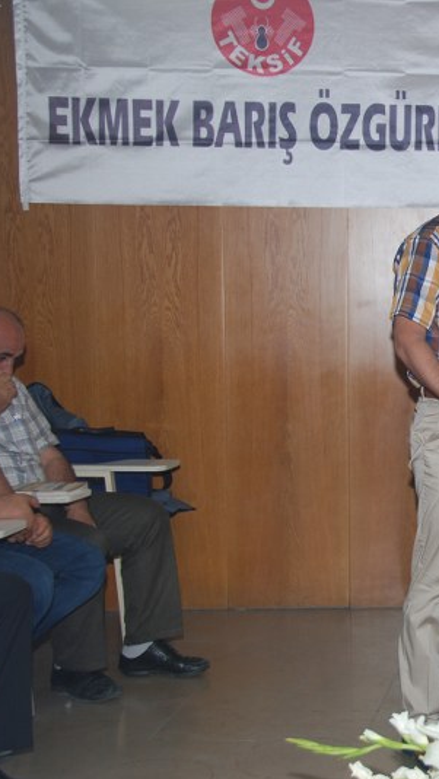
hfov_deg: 17.2
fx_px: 1364
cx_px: 566
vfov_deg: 31.9
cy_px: 390
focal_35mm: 66
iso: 200
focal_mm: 28
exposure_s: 1/60
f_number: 4
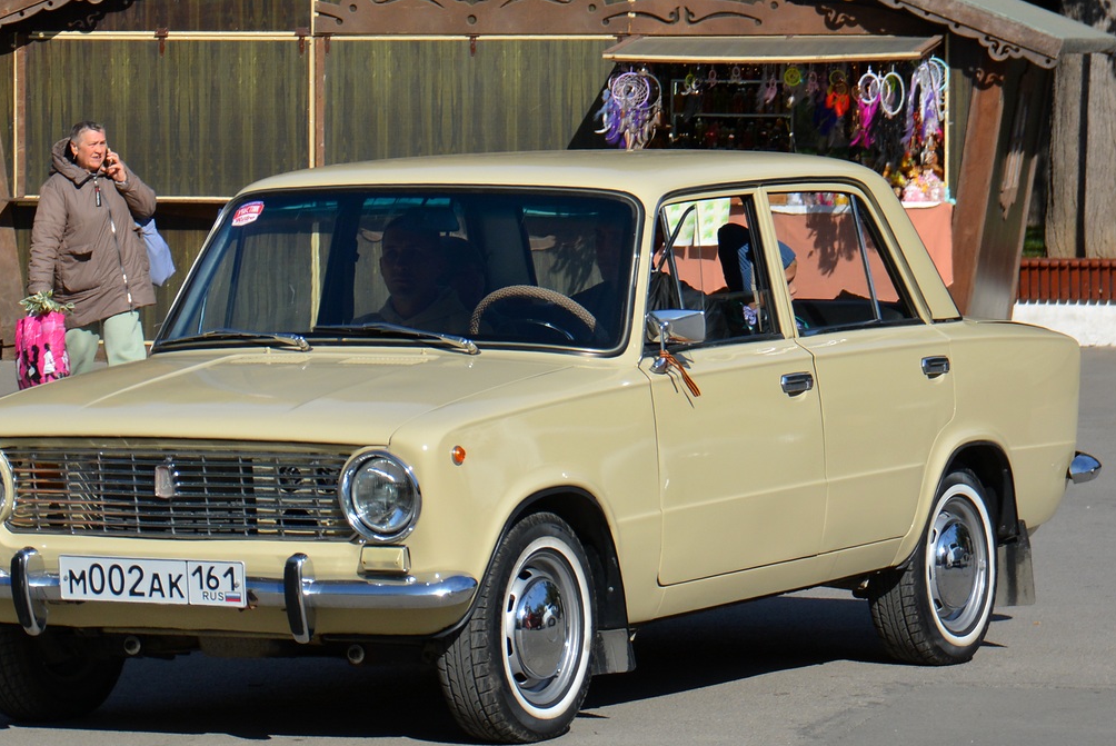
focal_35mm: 168
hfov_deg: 12.2
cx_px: 470
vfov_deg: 8.2
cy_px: 252
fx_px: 5204
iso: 400
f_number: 7.1
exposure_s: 1/1600
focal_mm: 75
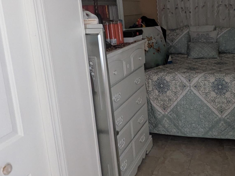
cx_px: 170
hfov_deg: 48.6
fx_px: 251
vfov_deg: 38.1
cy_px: 53
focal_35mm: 37
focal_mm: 1.83
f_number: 2.2
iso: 517
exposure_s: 1/40
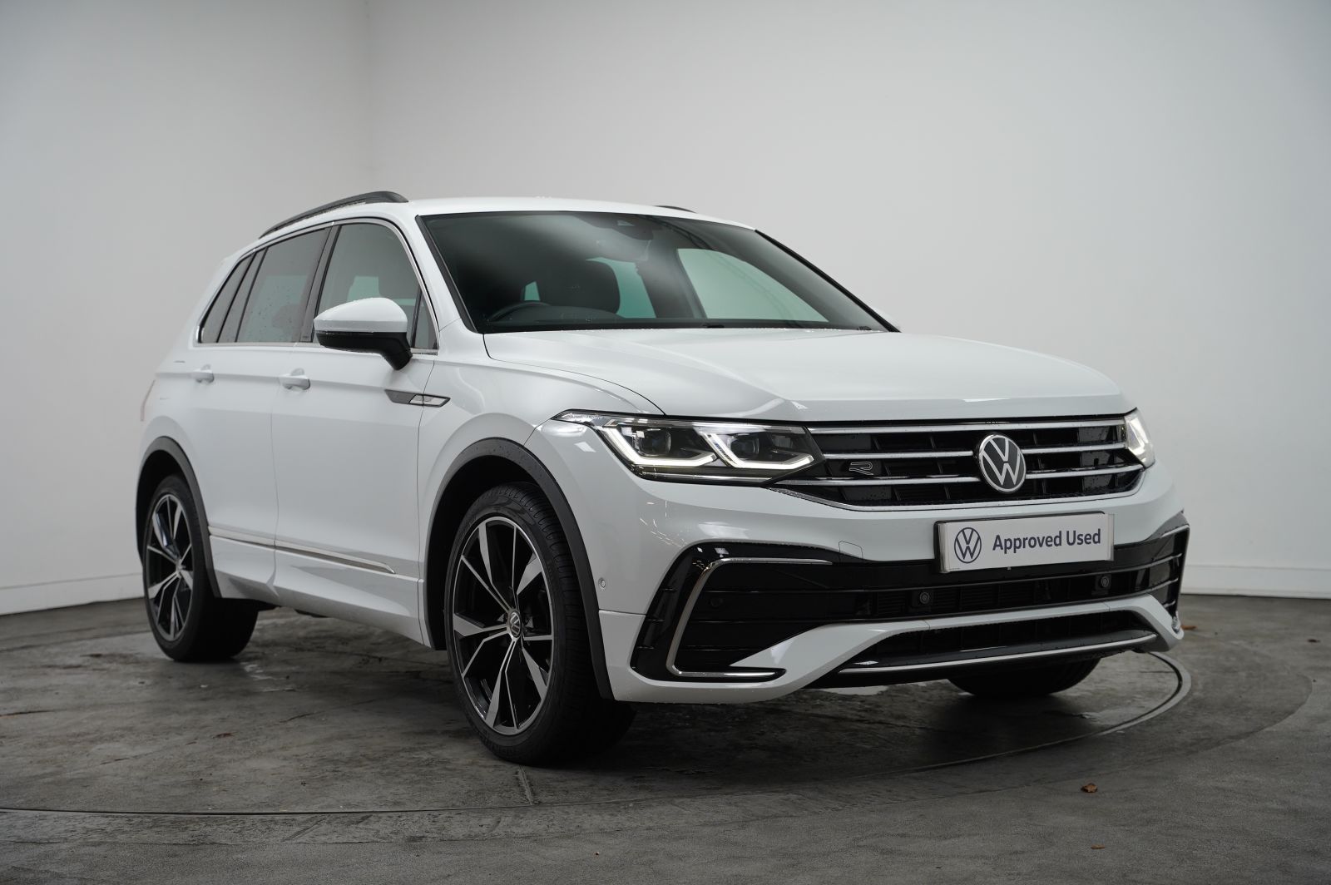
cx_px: 666
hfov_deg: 40.6
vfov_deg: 27.6
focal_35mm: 49
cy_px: 442
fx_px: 1799
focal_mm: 48.7
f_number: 4
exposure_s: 1/160
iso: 1000
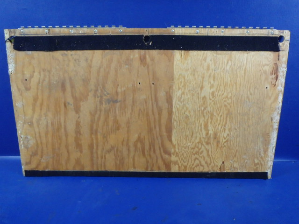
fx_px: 242
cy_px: 112
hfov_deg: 63.4
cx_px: 150
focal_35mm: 28
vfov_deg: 49.7
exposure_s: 1/30
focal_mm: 5
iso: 640
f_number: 3.9
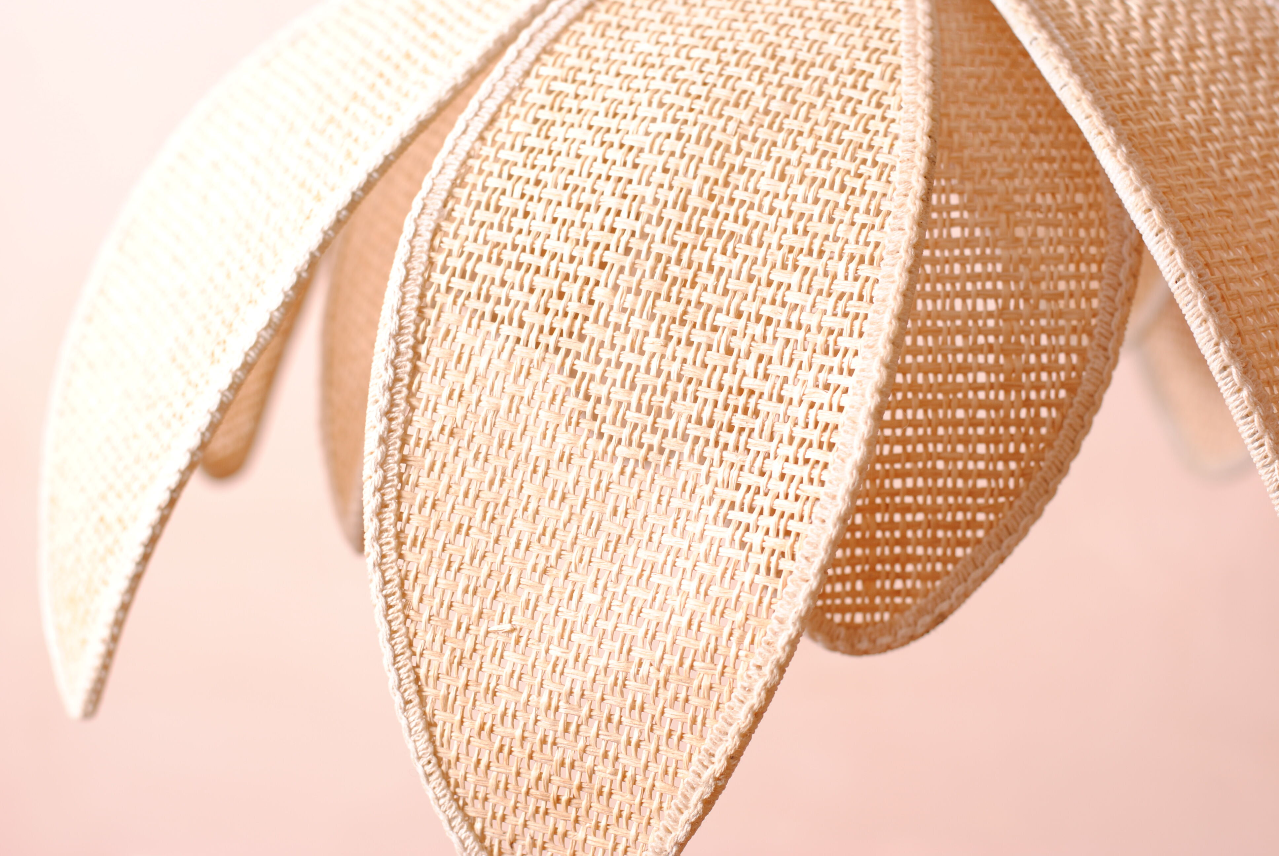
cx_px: 640
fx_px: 2668
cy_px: 428
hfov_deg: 27.0
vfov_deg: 18.2
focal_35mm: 75
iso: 100
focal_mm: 50
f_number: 4
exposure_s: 1/60
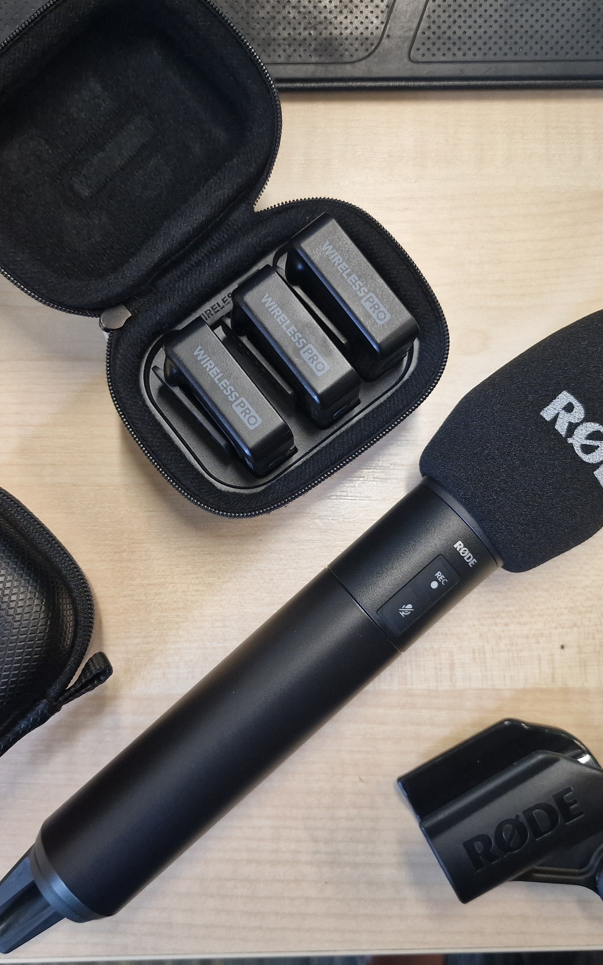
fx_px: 868
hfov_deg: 38.3
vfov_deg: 58.1
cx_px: 301
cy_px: 480
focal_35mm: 33
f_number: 1.8
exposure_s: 1/120
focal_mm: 6.4
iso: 50
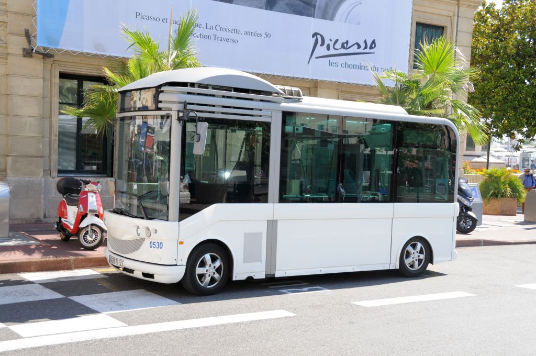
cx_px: 268
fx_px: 691
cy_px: 178
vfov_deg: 28.9
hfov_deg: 42.4
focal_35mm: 46
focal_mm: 31
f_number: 9
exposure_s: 1/320
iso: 400
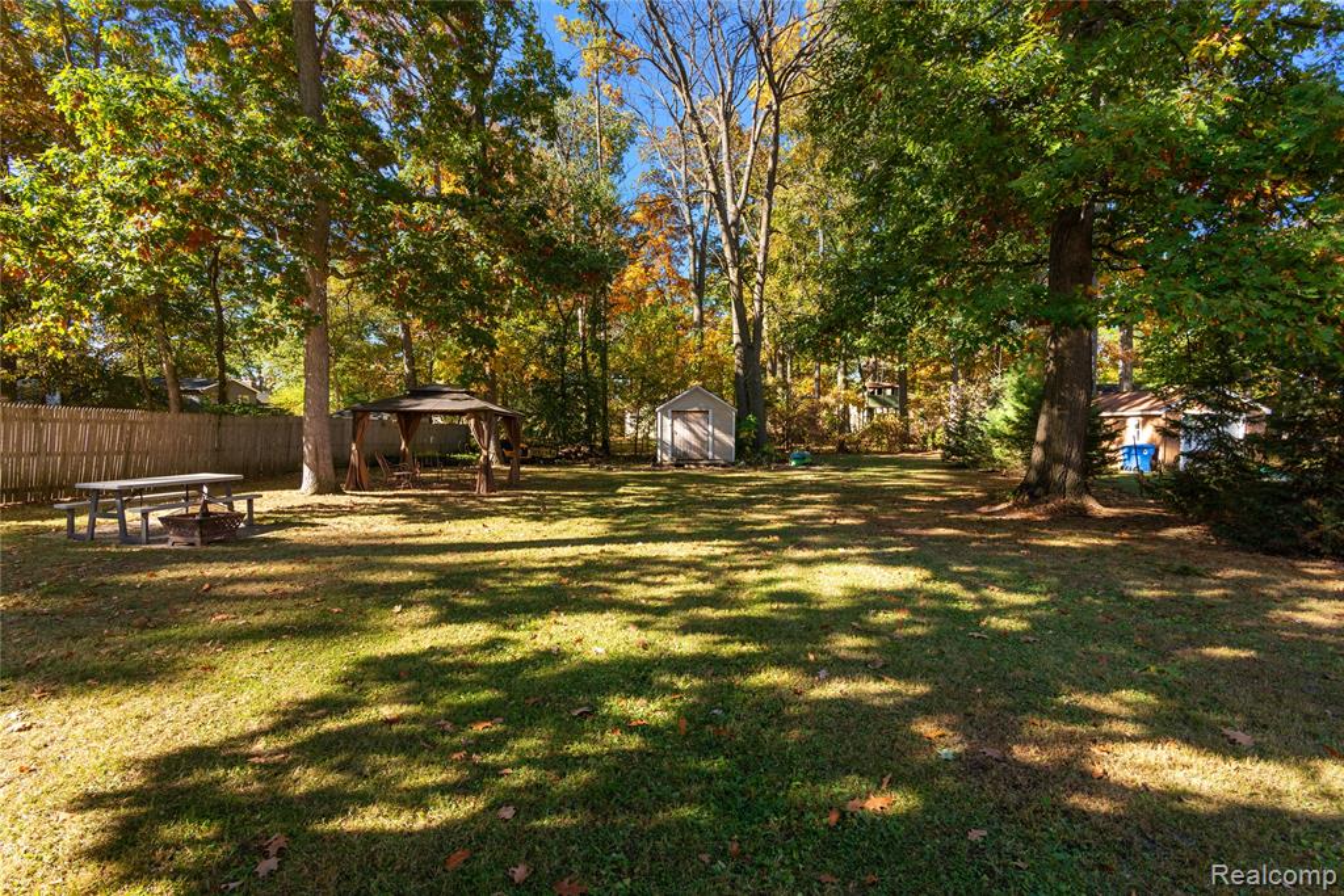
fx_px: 635
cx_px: 672
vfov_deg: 70.5
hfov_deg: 93.3
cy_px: 448
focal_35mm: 17
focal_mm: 17
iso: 320
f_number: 9
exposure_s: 1/125
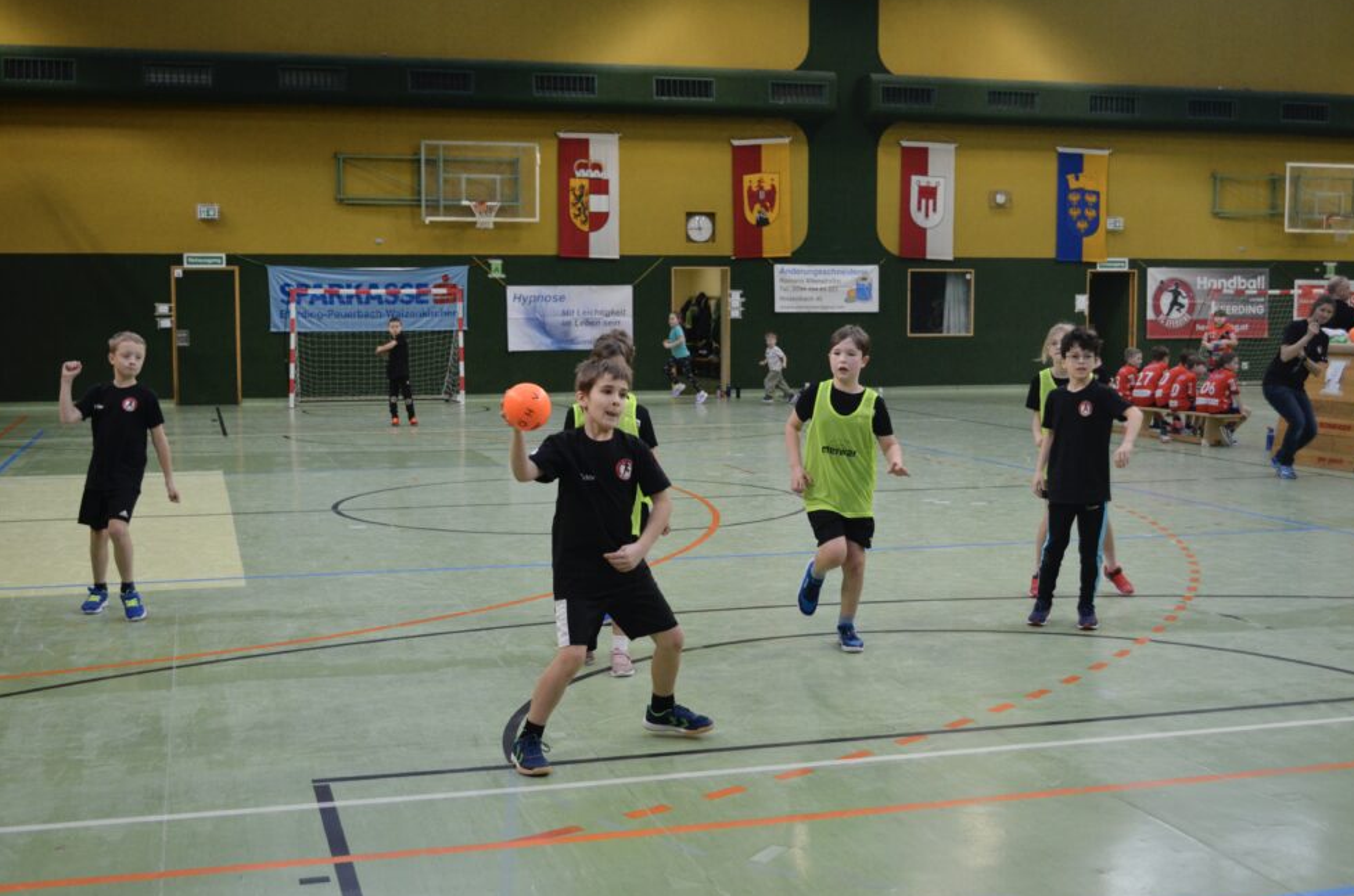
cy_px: 450
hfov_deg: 44.6
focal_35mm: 44
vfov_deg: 30.4
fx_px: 1651
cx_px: 686
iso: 1600
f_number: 4.5
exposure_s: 1/400
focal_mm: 28
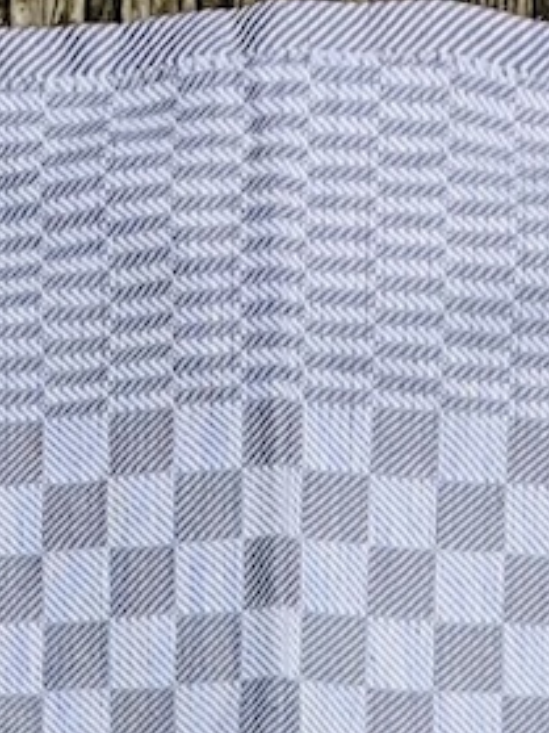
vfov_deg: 9.2
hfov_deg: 8.3
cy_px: 2065
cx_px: 318
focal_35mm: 179
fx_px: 3788
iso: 32
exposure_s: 1/122
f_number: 1.8
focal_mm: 4.25
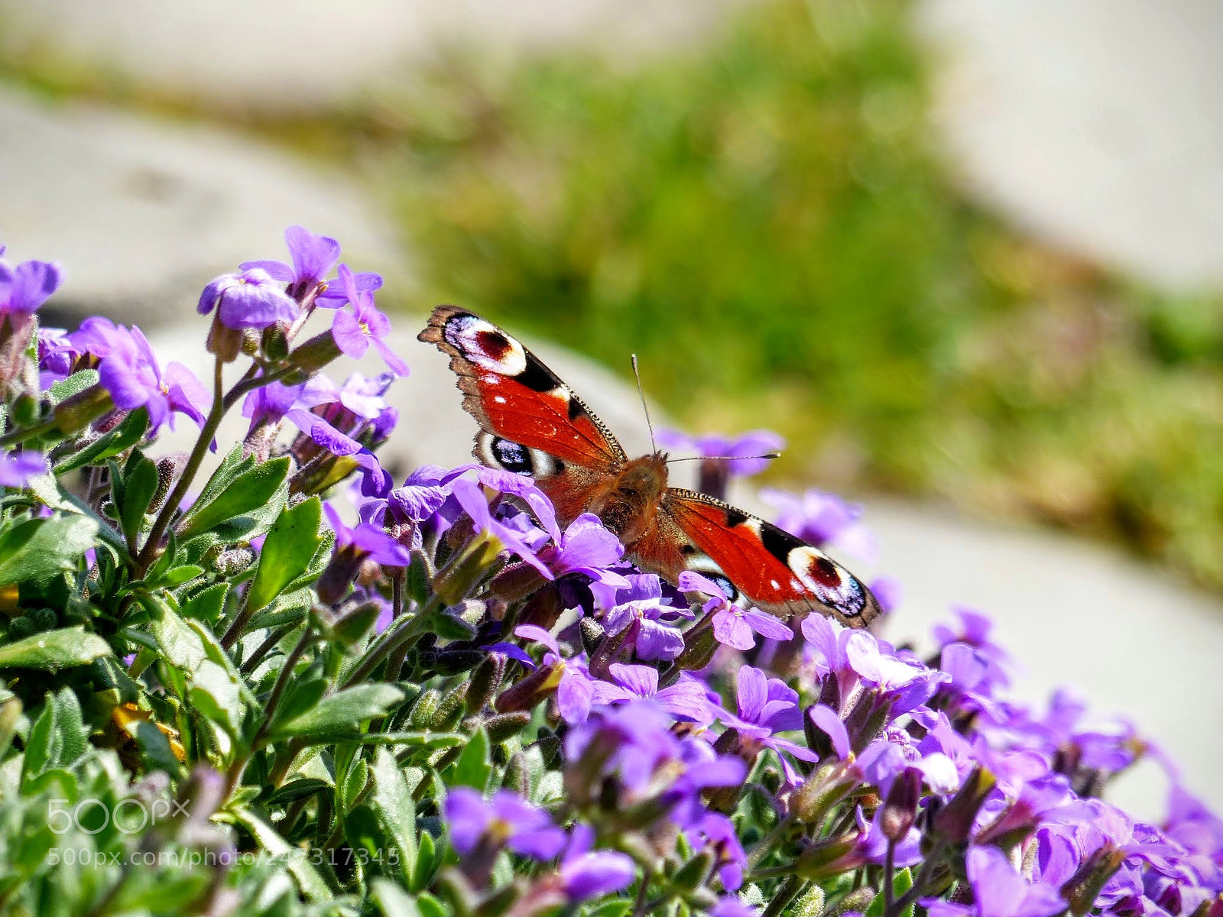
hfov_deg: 3.3
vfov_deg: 2.5
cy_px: 458
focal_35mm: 600
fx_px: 21198
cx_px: 612
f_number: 4
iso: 100
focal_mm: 108
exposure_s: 1/640
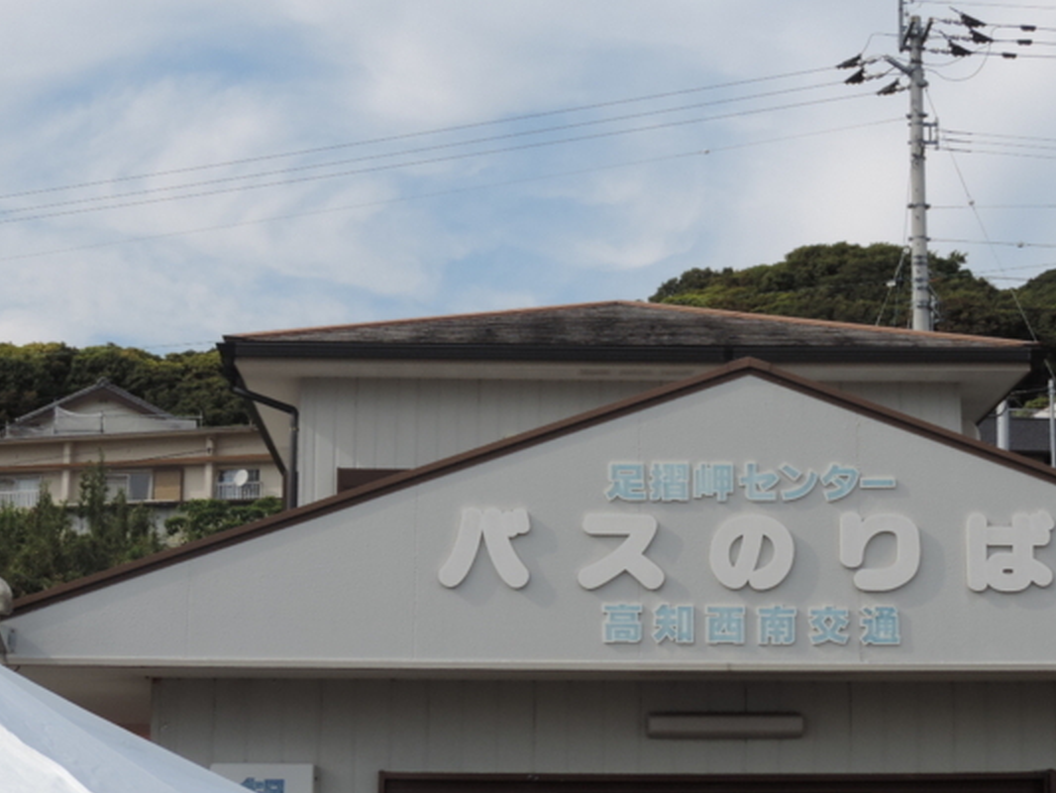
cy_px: 385
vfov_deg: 19.6
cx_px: 689
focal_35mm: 75
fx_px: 2288
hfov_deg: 25.9
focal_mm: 8.9
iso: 80
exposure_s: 1/800
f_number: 3.6
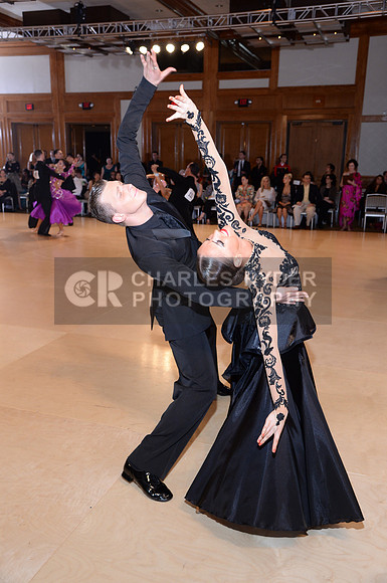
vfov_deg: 55.9
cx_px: 194
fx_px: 550
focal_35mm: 34
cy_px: 292
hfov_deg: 38.8
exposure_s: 1/250
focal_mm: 34
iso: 1250
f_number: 5.6
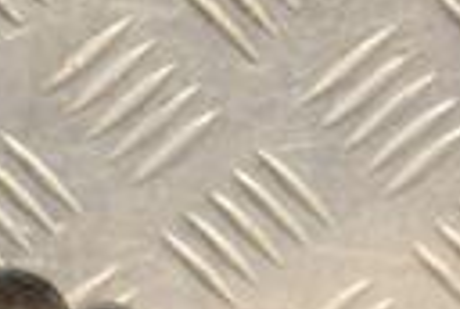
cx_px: 43
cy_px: 528
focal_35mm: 407
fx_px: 5213
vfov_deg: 3.4
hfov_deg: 5.0
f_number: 5
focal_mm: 58
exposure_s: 1/125
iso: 800
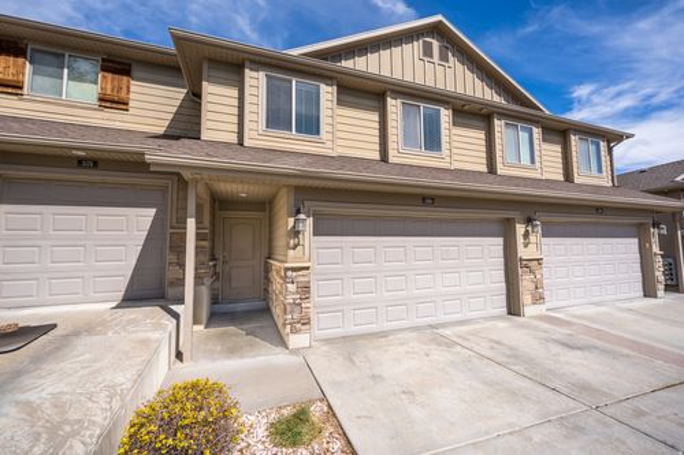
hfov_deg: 104.3
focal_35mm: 14
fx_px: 266
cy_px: 228
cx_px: 342
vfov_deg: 81.2
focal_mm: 14
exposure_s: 1/6400
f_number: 9
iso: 250
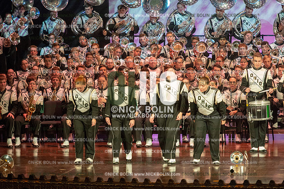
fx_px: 1734
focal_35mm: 220
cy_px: 94
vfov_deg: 6.2
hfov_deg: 9.4
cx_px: 142
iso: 8000
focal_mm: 220
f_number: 5.6
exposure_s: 1/200
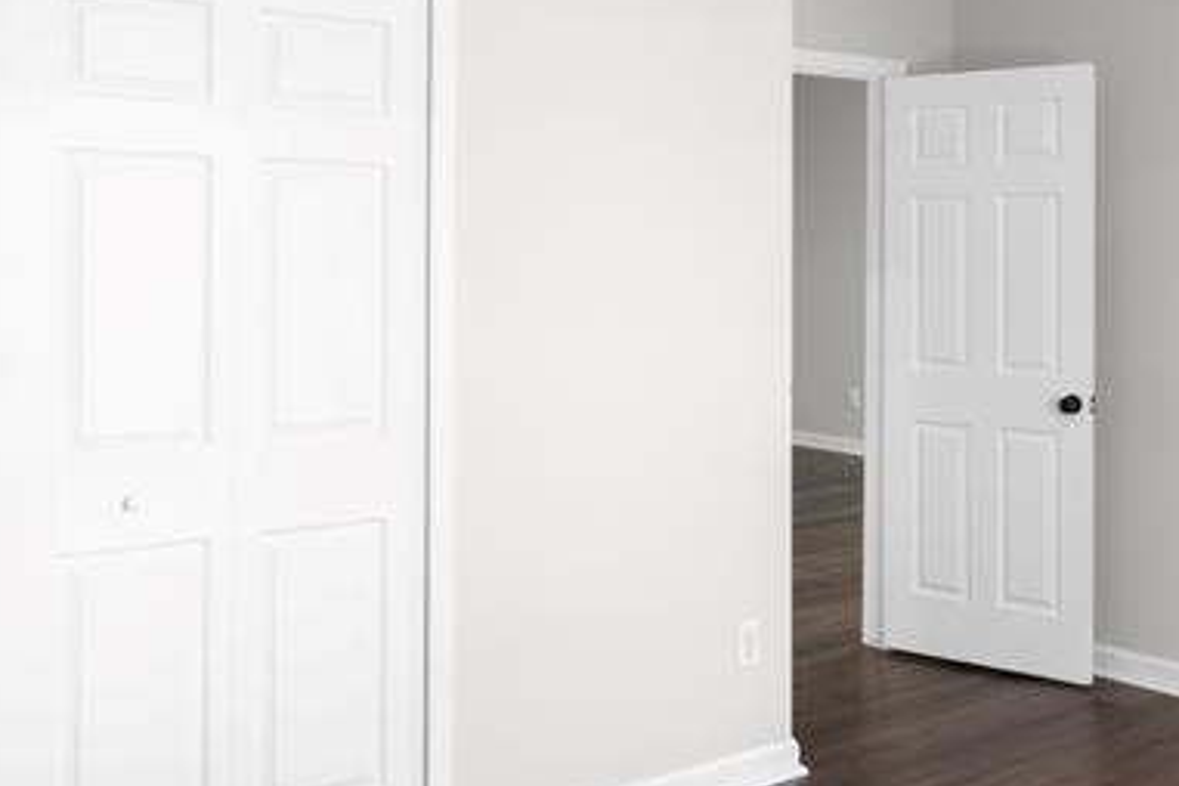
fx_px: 1408
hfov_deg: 45.2
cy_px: 296
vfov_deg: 31.1
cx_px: 693
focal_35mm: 43
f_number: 7.1
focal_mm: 16
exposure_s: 1/13
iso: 100
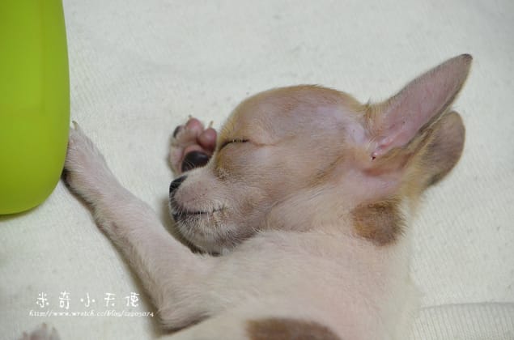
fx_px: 5127
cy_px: 170
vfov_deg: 3.8
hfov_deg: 5.7
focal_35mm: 360
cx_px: 257
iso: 2500
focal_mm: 240
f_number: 6.3
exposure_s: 1/40
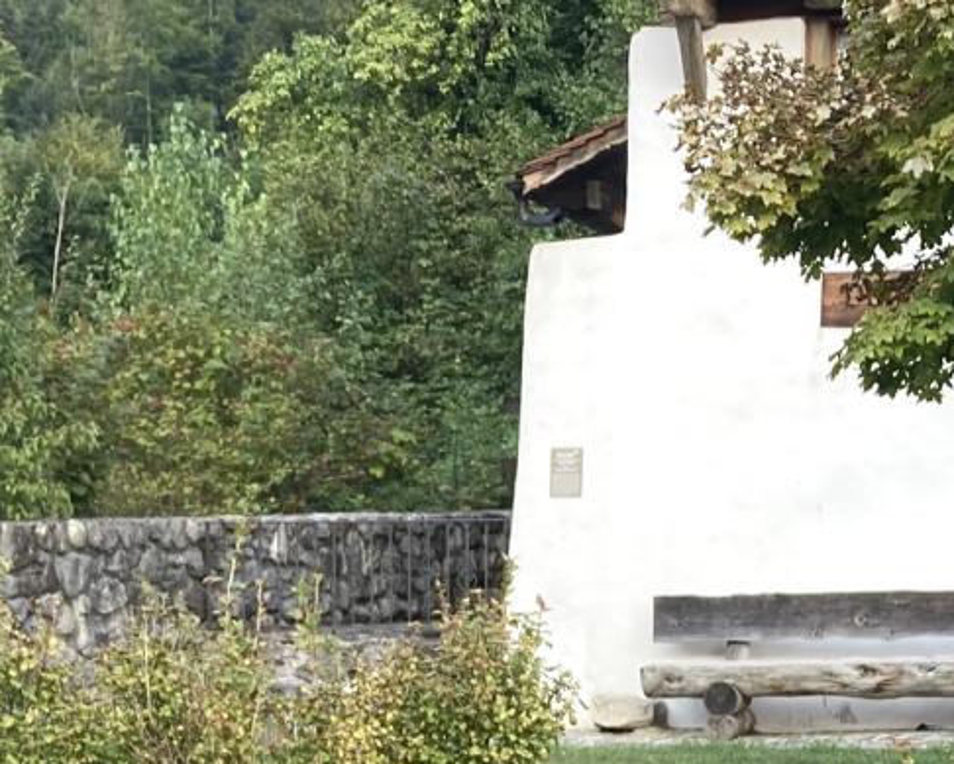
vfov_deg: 15.9
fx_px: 2542
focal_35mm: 90
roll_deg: -0.4
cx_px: 487
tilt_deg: -9.4
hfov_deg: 21.3
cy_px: 1084
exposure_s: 1/121
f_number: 1.8
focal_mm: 3.99
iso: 25
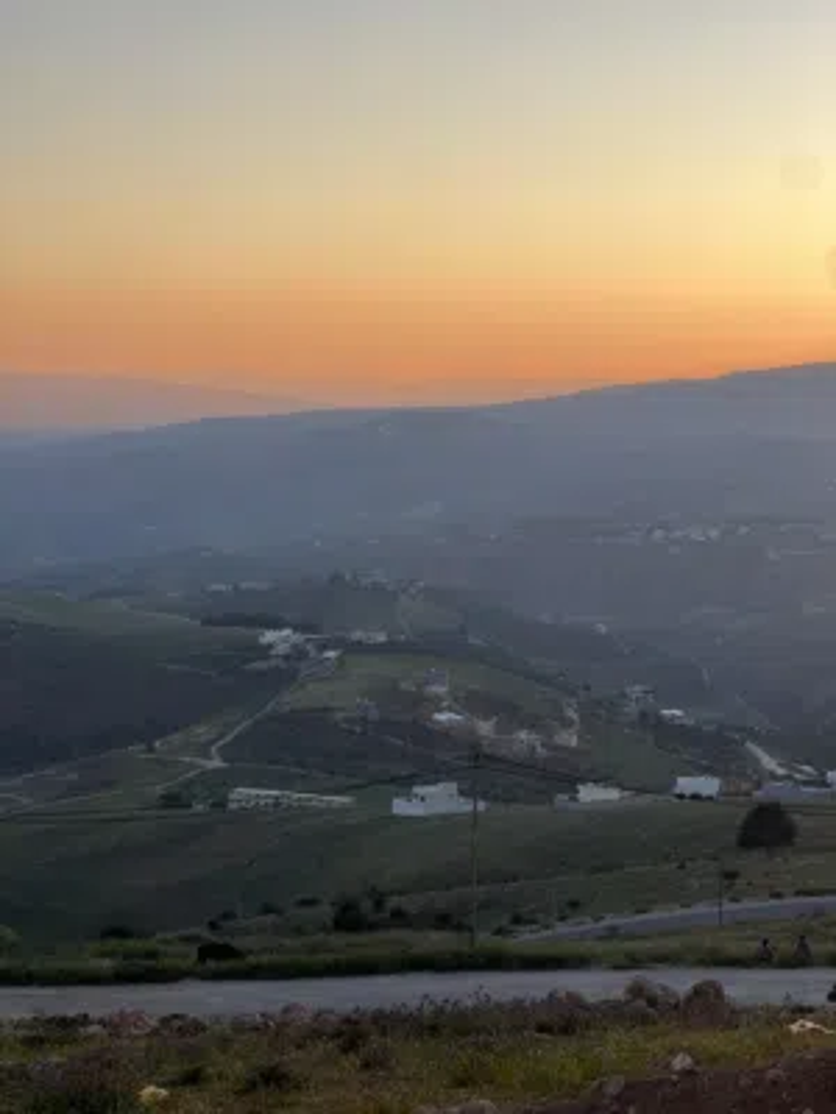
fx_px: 2479
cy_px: 557
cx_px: 418
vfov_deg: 25.3
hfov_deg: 19.1
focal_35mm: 77
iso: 25
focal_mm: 9
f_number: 2.8
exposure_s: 1/167
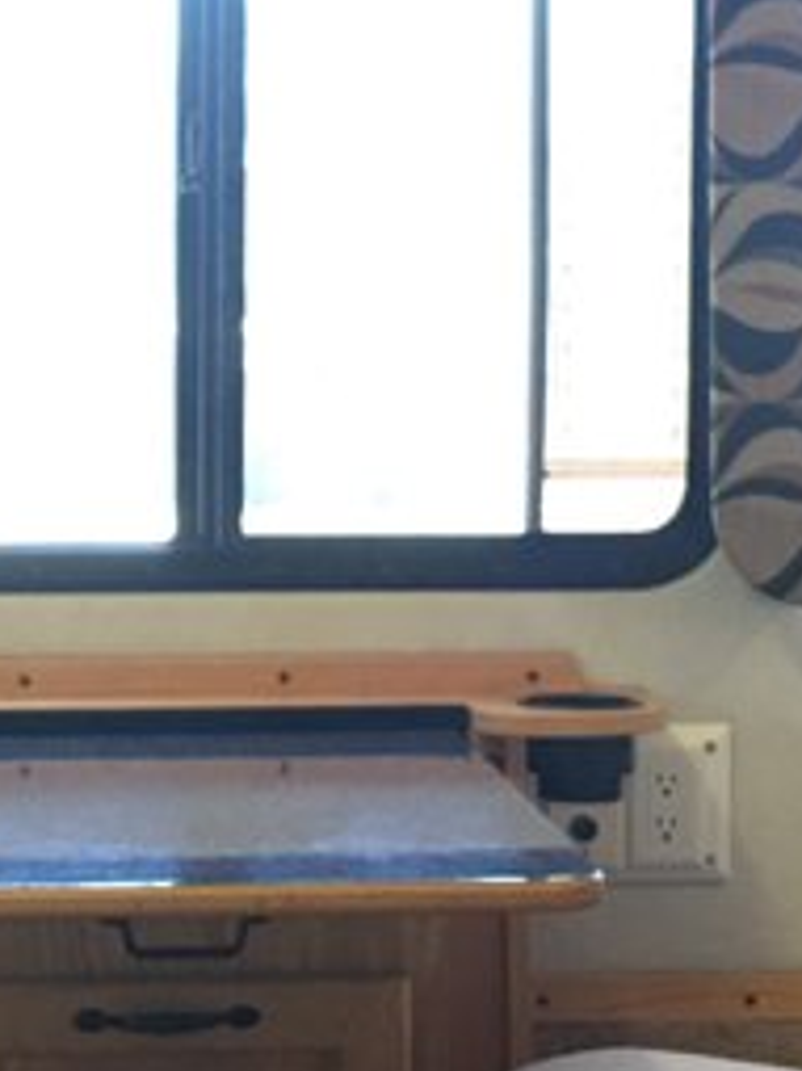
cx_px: 197
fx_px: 2813
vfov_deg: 21.4
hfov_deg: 16.1
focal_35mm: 91
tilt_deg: +3.9
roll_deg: -1.8
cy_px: 298
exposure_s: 1/15
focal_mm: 4.15
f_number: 2.2
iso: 100
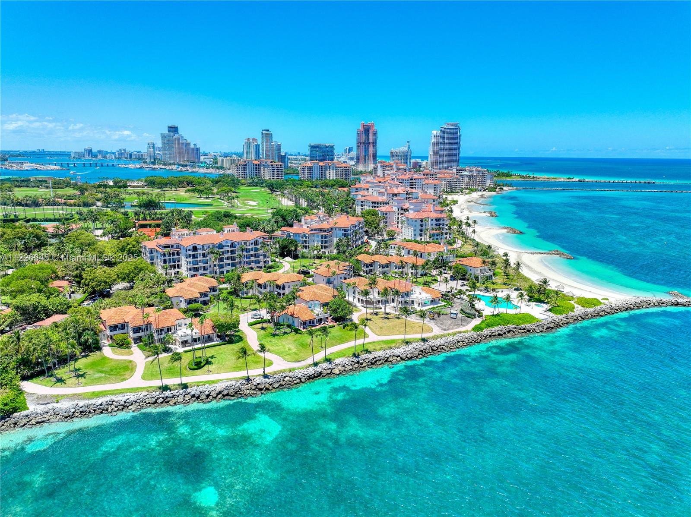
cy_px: 258
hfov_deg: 71.6
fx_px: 479
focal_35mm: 24
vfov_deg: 56.8
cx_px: 346
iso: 130
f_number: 2.8
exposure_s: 1/1250
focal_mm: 12.29
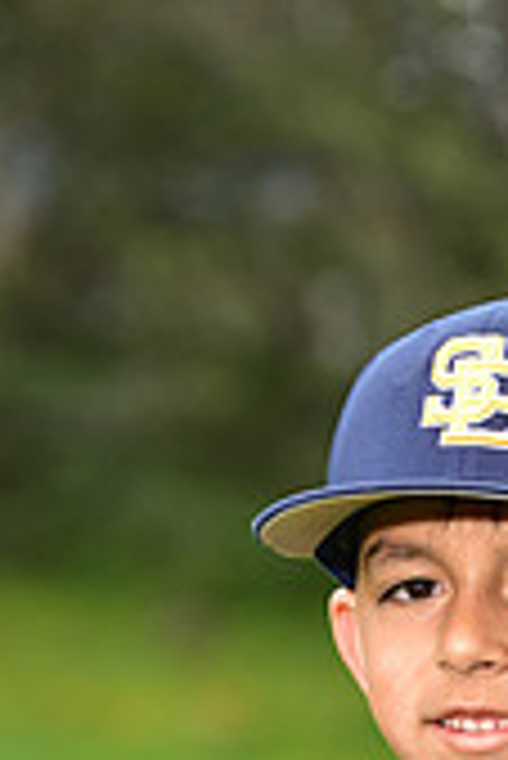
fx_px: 9801
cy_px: 1030
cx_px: 438
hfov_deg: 3.0
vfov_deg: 4.4
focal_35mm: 464
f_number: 5.6
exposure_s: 1/250
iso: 400
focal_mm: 135
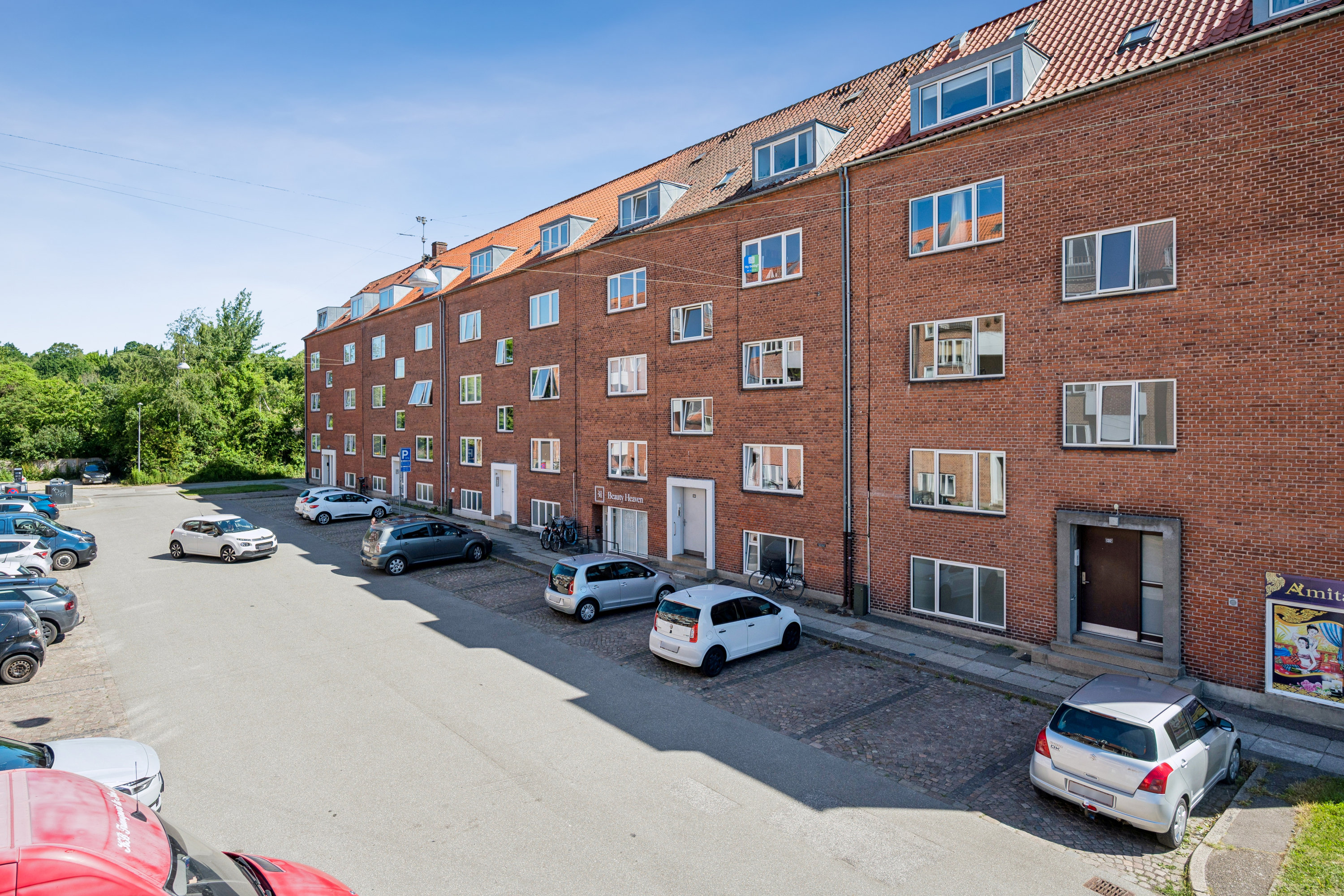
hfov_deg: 85.4
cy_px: 448
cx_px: 672
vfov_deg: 63.2
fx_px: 728
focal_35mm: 20
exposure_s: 1/1250
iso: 280
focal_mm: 19.5
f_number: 5
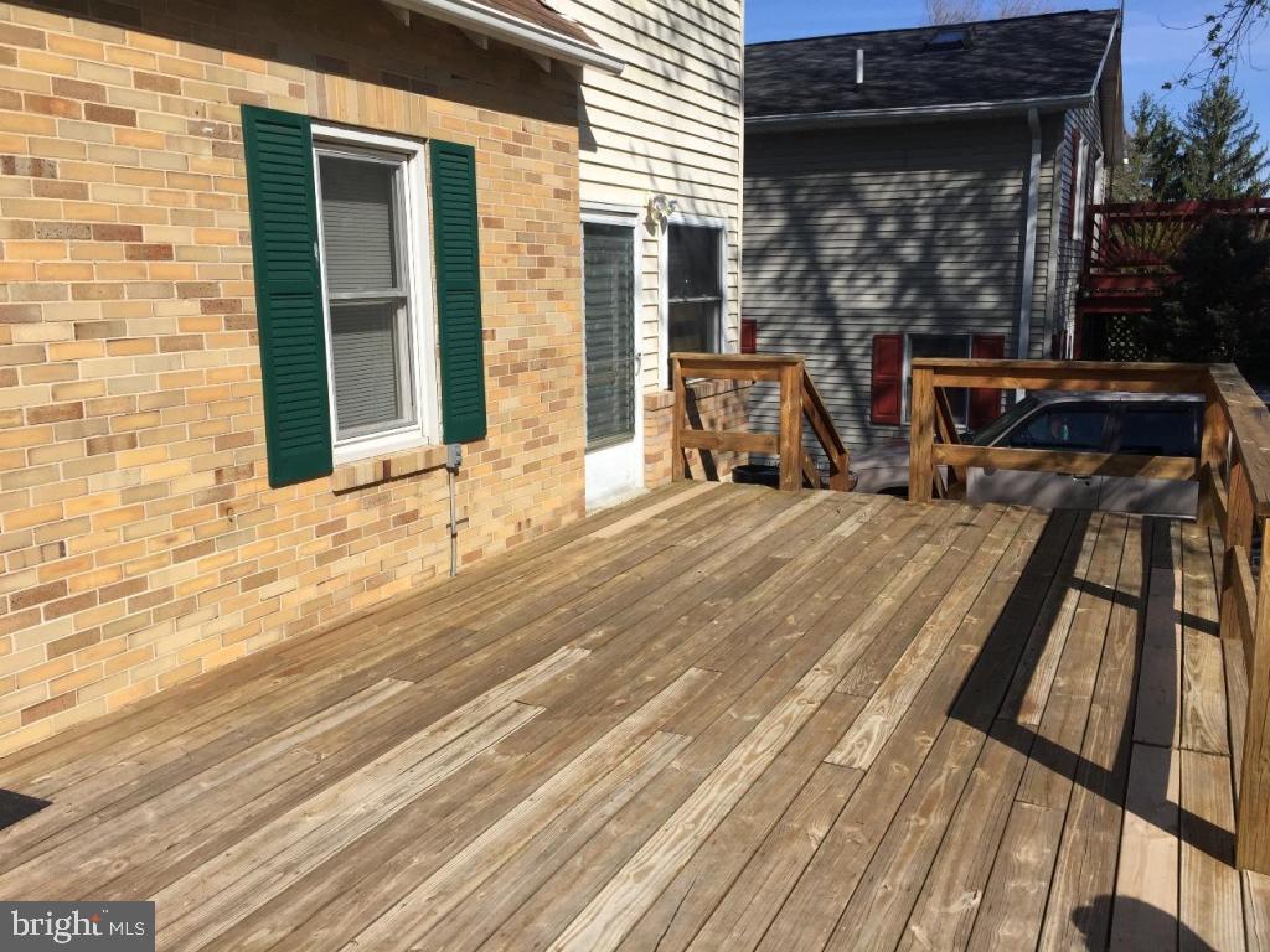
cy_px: 476
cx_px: 635
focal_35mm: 29
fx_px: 1064
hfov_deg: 61.7
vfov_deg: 48.2
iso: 32
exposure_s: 1/2475
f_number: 2.2
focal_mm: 4.15
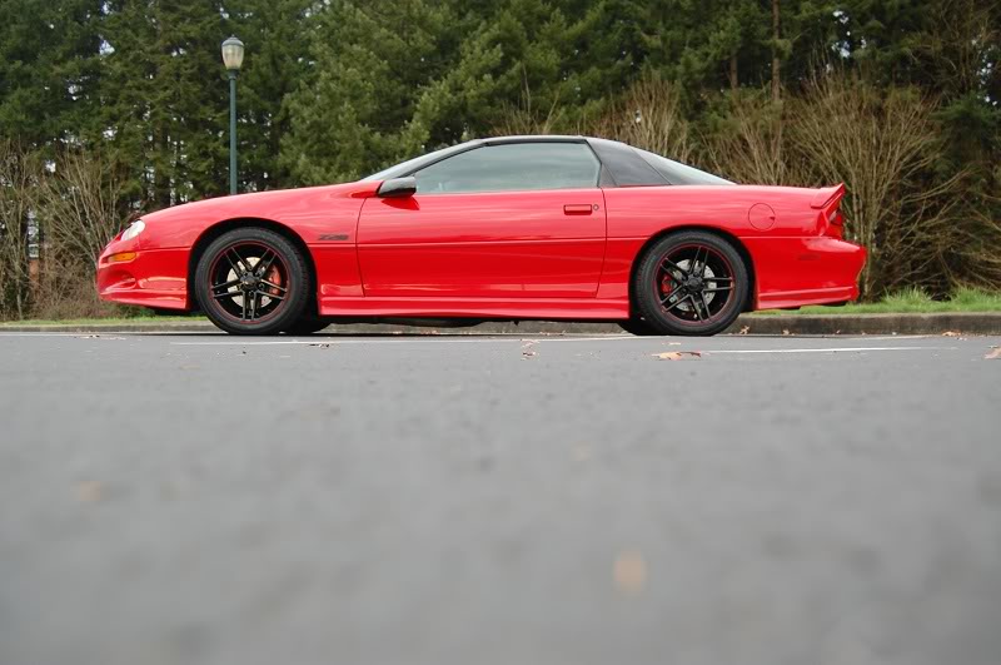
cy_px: 332
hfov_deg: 49.6
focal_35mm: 39
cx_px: 500
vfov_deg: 34.1
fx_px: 1083
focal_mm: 26
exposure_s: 1/125
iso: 320
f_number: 5.6
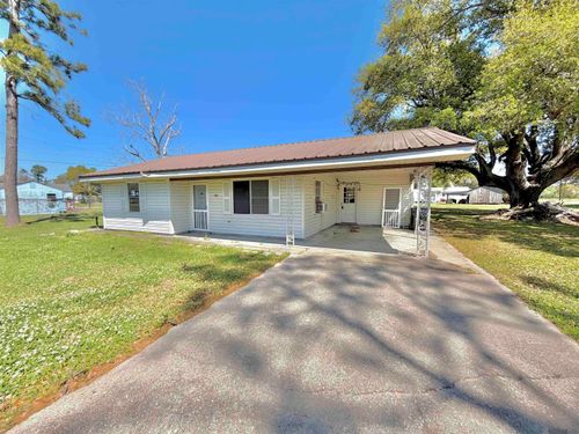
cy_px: 217
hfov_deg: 102.1
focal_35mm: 14
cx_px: 290
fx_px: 234
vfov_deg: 85.7
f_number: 2.2
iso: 25
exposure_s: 1/770
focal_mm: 2.22
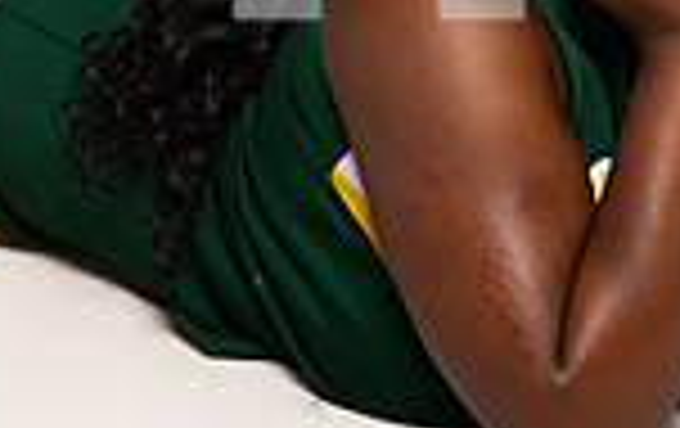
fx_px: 3658
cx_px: 396
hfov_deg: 10.6
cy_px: -433
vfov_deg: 6.5
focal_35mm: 197
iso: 800
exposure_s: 1/320
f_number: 7.1
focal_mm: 65
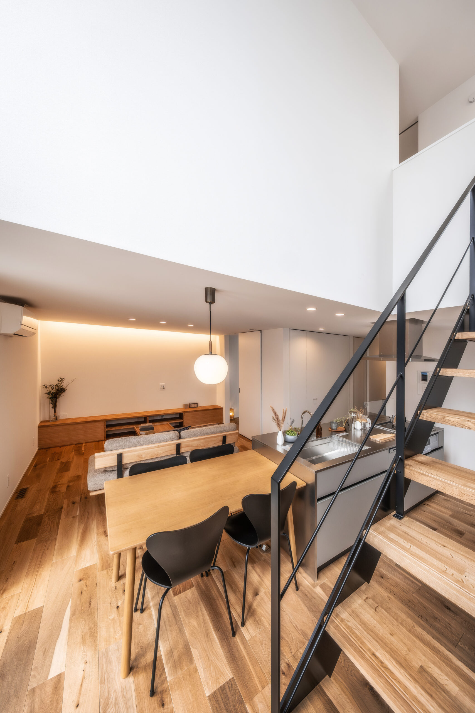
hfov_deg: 90.0
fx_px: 237
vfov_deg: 112.6
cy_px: 356
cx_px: 238
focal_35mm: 12
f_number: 5.6
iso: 1000
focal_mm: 8
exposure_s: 1/250
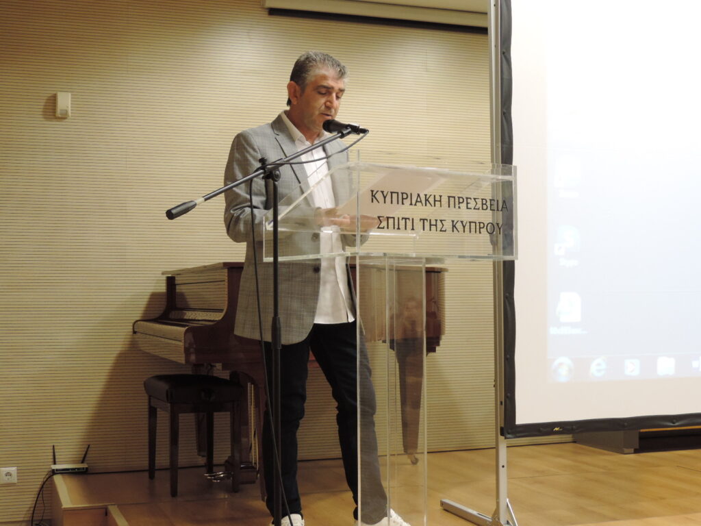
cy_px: 263
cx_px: 350
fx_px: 1013
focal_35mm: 50
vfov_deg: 29.1
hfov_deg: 38.2
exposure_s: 1/20
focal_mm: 8.9
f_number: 3.6
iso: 400
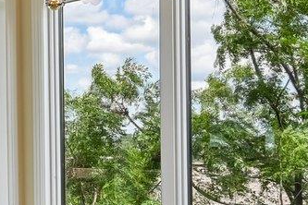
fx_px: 736
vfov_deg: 15.9
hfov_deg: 21.0
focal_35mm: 86
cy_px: 137
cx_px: -115
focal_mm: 14
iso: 100
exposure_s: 1/60
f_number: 8
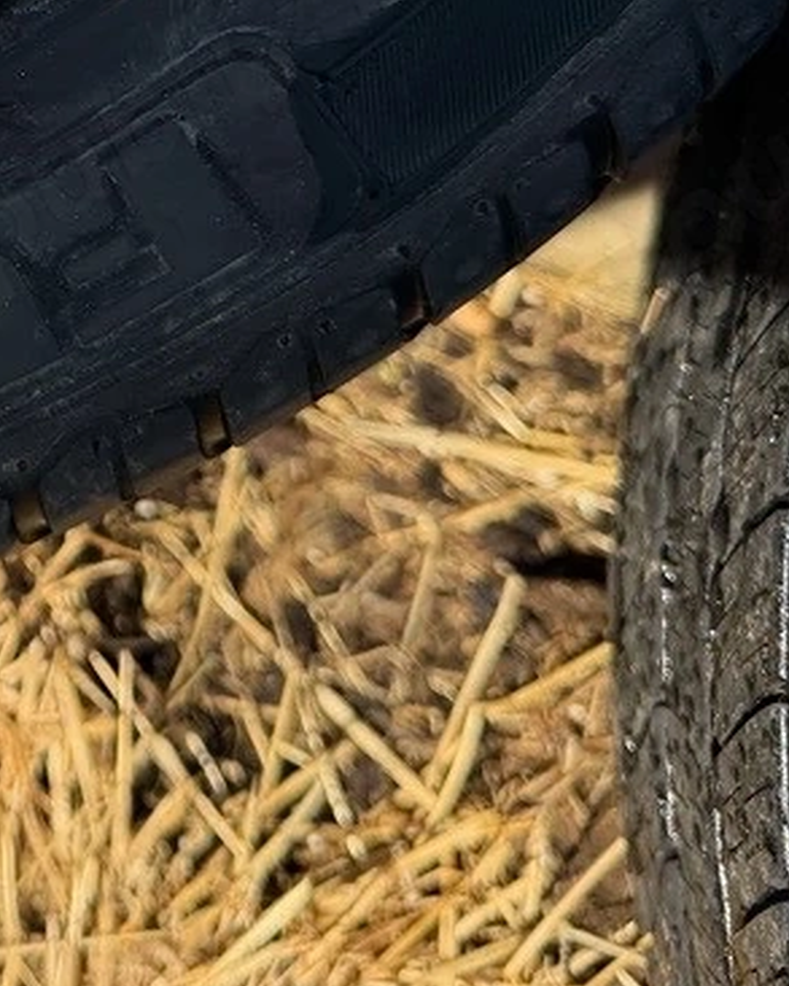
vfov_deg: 28.3
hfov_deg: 21.3
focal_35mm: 64
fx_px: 1867
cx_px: -277
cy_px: 78
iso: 100
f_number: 1.78
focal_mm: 6.76
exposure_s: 1/4167
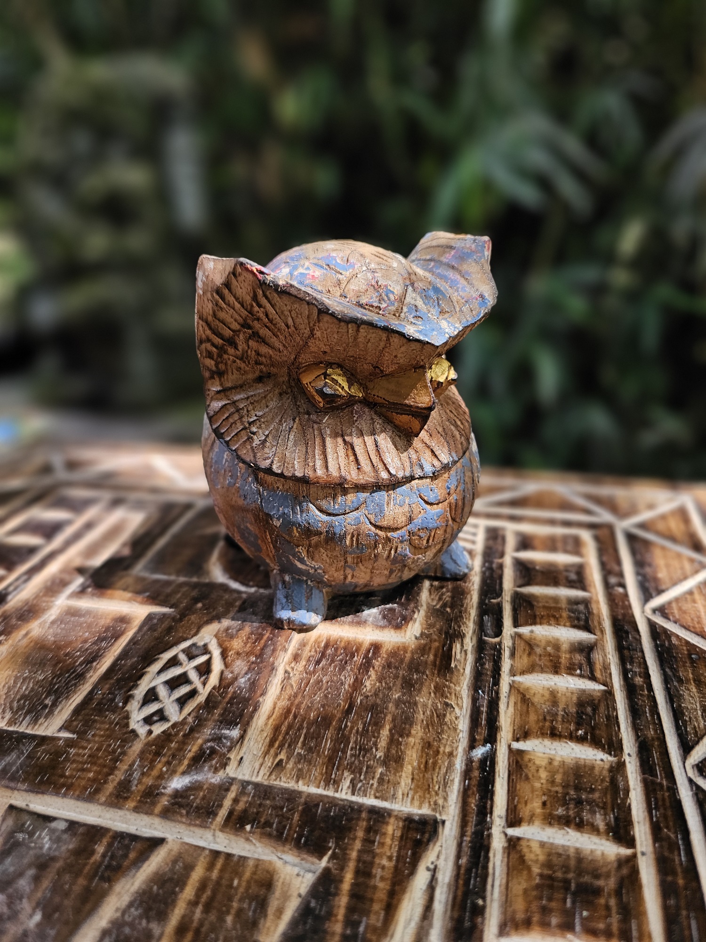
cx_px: 353
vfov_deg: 73.9
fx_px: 625
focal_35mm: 23
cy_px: 471
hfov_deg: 58.9
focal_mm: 6.3
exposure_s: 1/190
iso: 25
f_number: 1.7
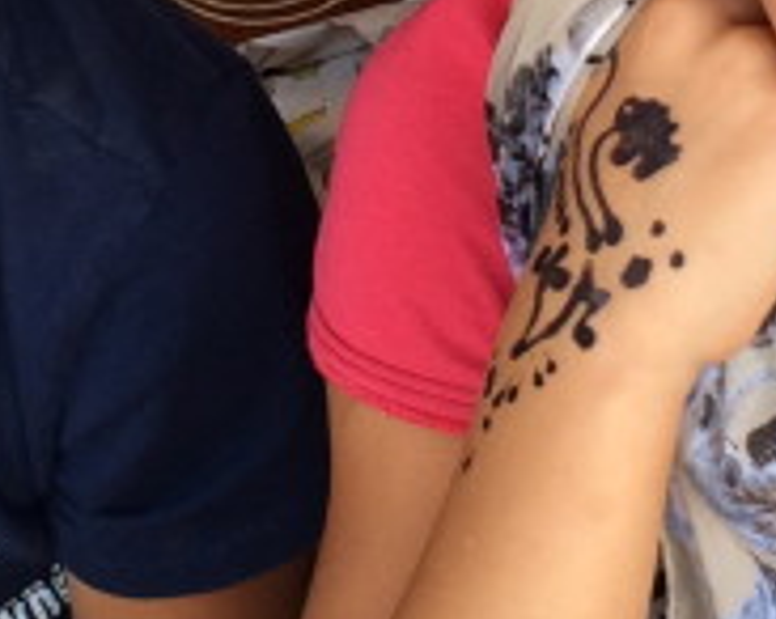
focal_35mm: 160
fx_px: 3671
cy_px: -403
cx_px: 242
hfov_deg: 12.0
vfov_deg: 9.3
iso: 40
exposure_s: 1/120
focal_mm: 4.12
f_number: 2.2
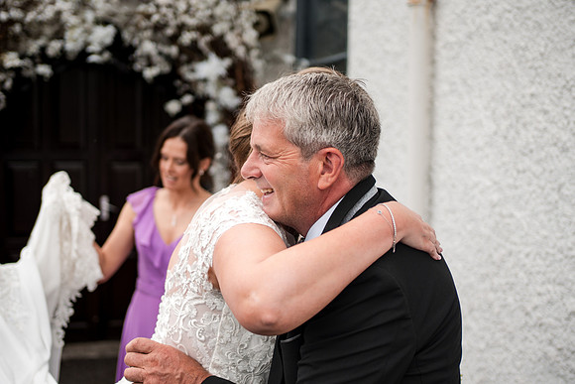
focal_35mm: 52
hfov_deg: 38.2
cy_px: 192
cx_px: 288
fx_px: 831
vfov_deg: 26.0
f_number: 1.8
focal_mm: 35
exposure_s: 1/1600
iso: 100
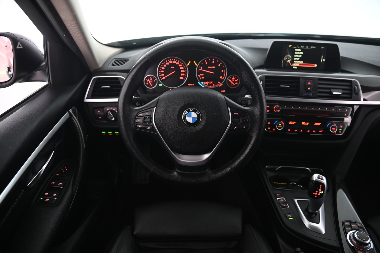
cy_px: 126
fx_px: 253
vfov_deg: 53.1
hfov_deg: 73.8
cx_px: 190
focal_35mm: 24
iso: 2000
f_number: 4
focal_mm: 24
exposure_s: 1/15
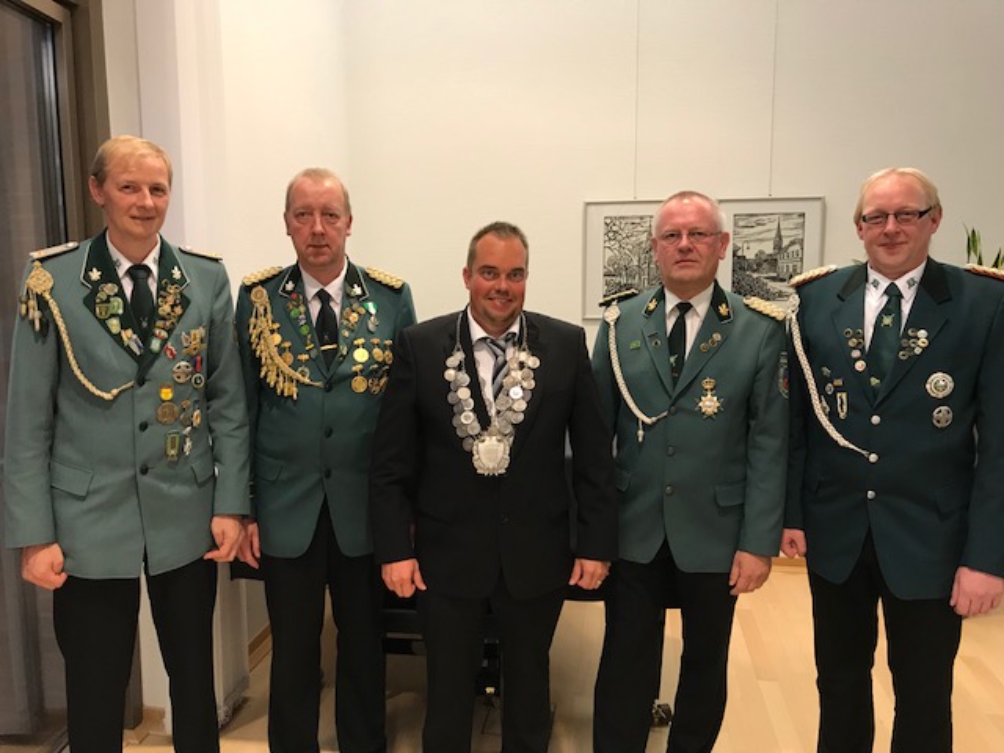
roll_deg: +0.2
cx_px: 502
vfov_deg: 49.7
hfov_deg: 63.4
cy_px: 376
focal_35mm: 28
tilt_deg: -6.7
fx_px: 812
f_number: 1.8
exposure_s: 1/17
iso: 32
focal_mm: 3.99
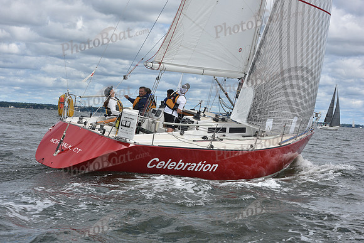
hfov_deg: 28.8
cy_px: 122
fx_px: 708
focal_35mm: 70
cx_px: 182
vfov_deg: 19.5
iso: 250
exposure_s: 1/800
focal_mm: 70
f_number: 9
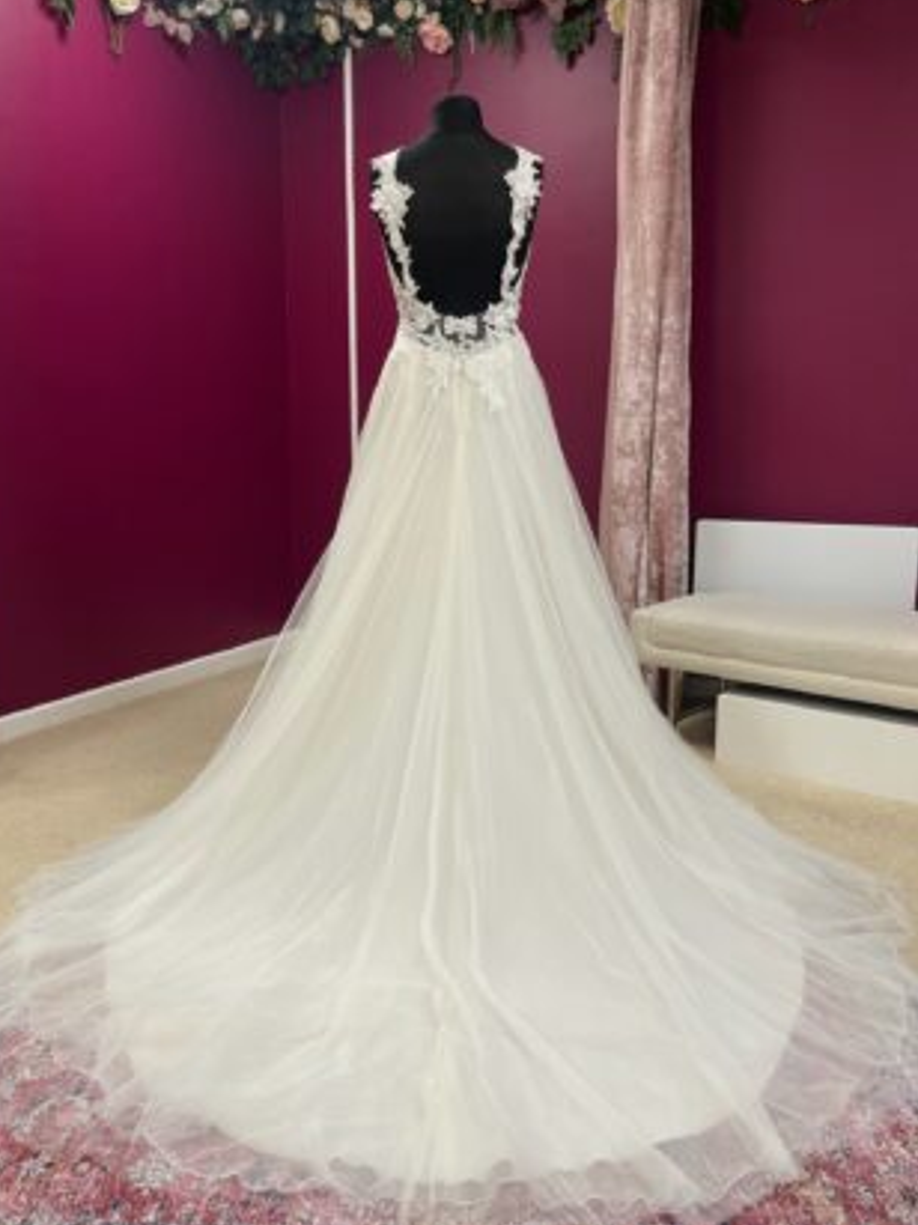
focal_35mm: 27
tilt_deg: -10.8
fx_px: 955
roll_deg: +1.1
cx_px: 444
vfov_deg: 65.3
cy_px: 618
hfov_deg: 51.3
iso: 50
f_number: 1.6
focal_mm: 5.1
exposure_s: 1/100
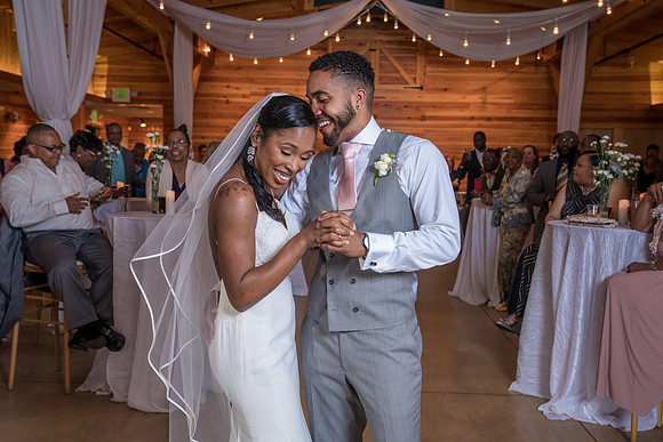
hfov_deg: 51.0
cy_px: 221
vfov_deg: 35.3
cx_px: 332
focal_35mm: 38
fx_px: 695
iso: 2000
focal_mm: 37
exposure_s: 1/200
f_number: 4.5
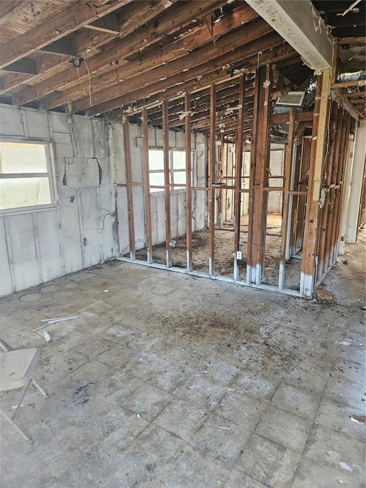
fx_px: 324
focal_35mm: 23
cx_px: 183
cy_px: 244
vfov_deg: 73.9
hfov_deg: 58.9
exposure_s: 1/120
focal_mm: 5.4
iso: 500
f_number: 1.8
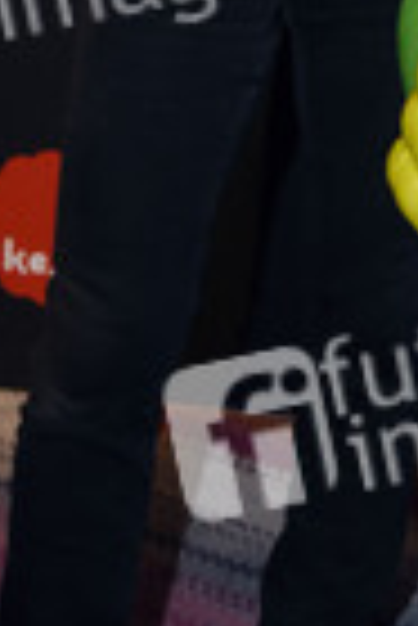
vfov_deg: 11.2
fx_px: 3092
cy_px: -261
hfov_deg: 7.7
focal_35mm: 178
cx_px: 526
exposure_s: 1/125
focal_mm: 62
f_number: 6.3
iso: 1600
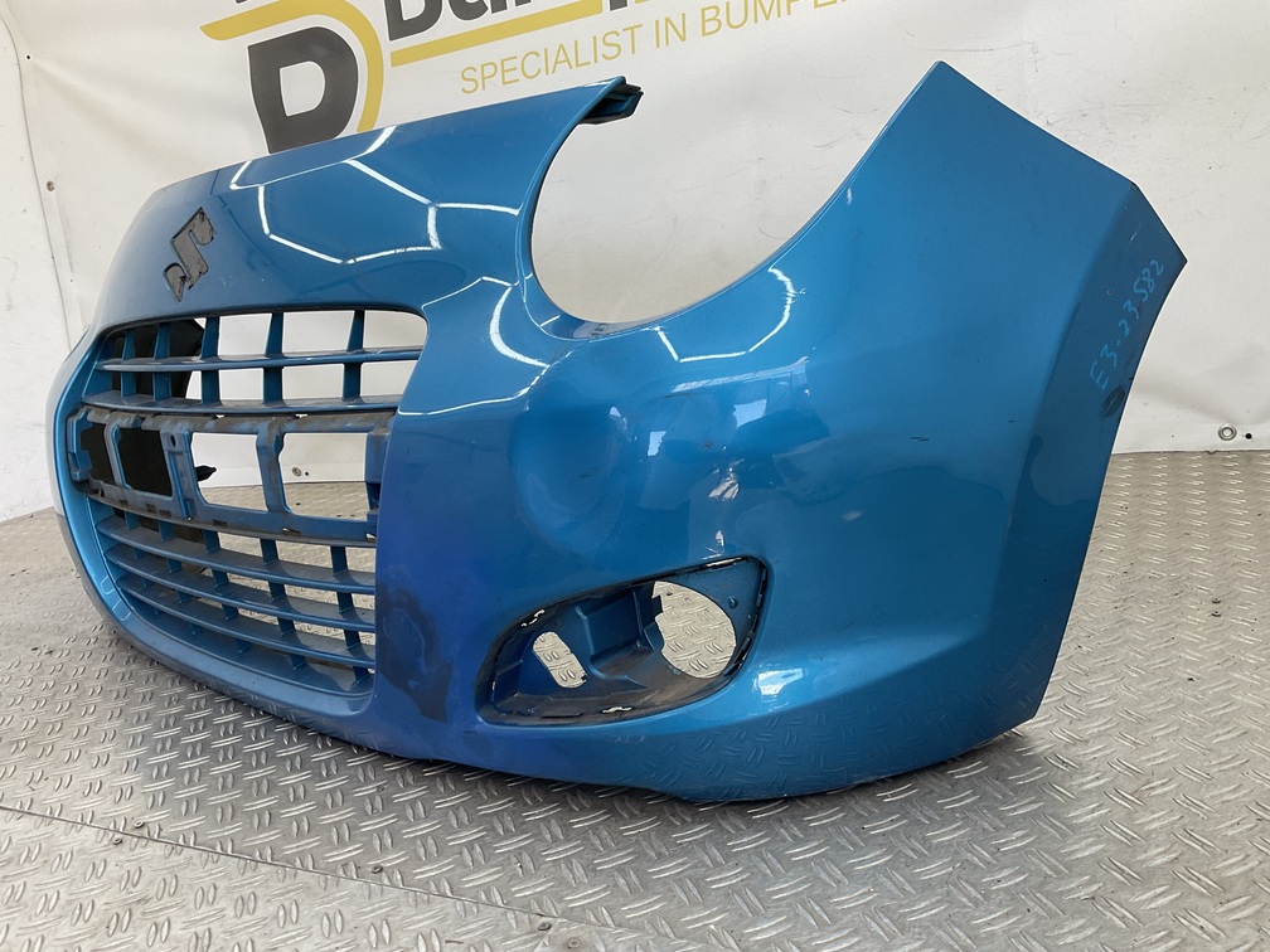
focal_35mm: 29
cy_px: 476
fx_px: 1064
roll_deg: +7.4
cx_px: 635
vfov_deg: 48.2
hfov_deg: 61.7
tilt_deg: -15.9
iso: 25
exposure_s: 1/100
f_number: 1.8
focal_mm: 3
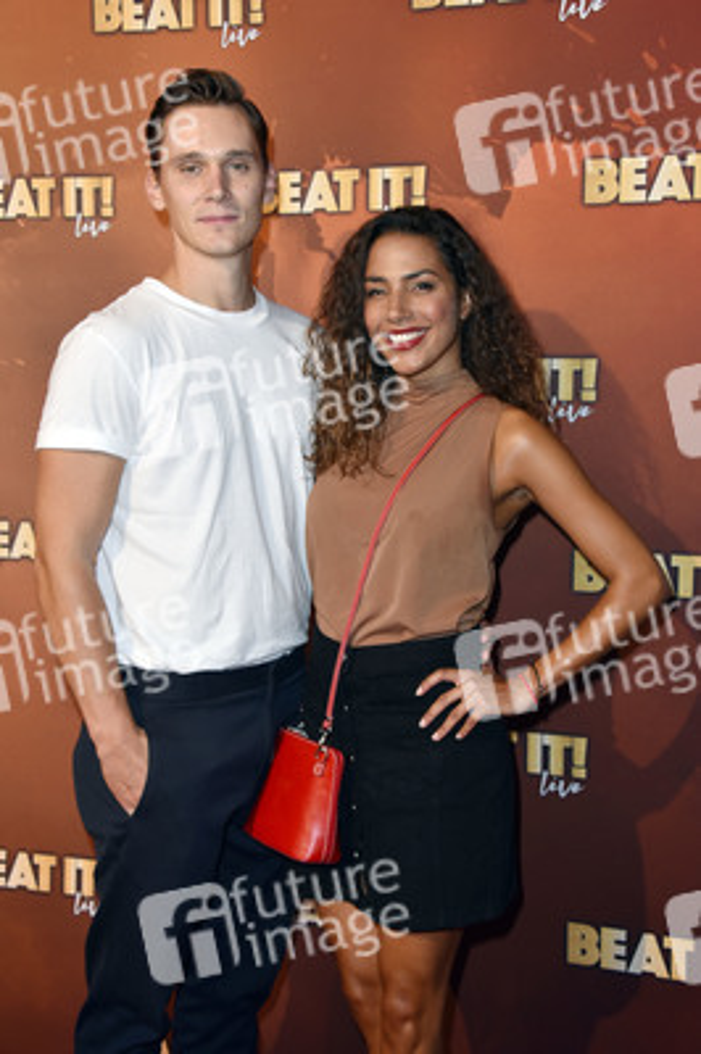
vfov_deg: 41.1
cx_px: 350
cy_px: 527
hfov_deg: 28.0
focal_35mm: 48
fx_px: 1404
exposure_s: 1/160
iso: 400
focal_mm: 48
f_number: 5.6
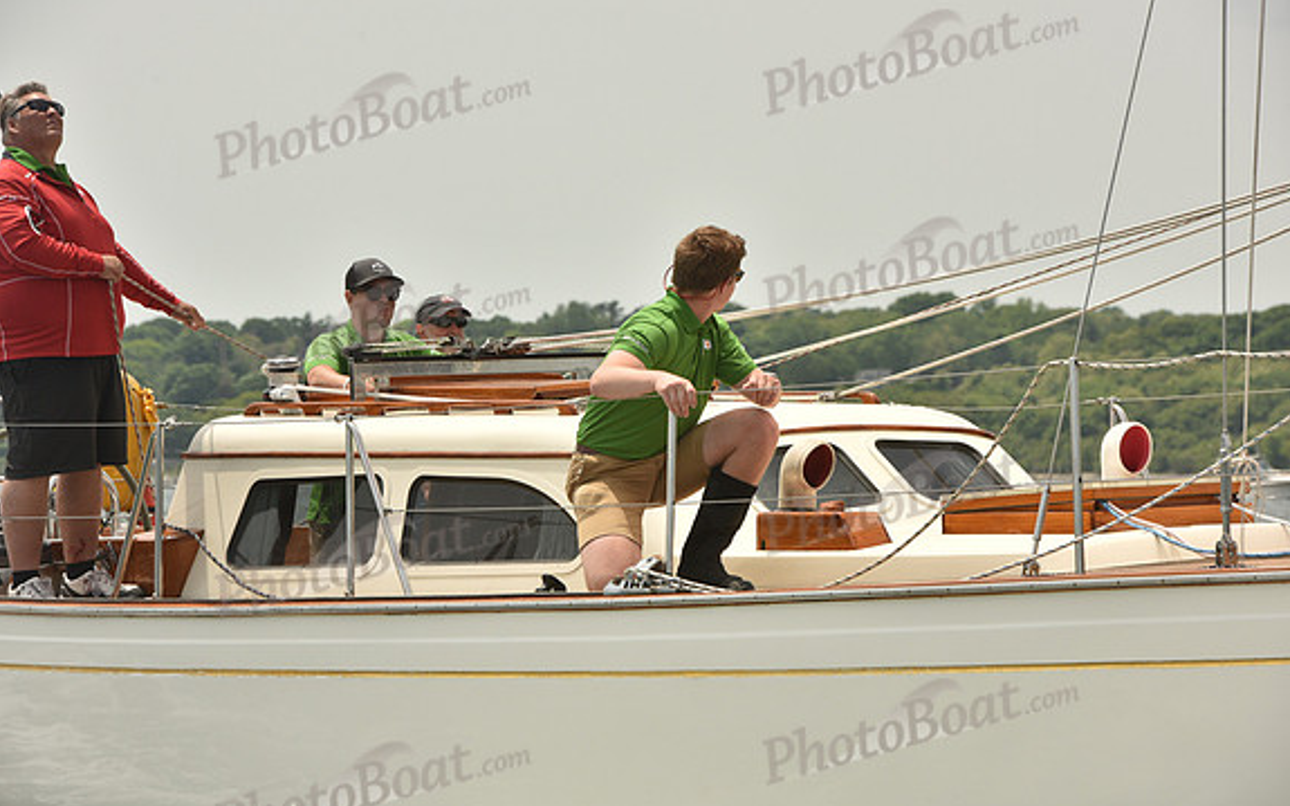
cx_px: 648
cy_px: 412
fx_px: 6326
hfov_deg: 11.6
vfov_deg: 7.3
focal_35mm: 180
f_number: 11
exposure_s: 1/1000
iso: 400
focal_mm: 175
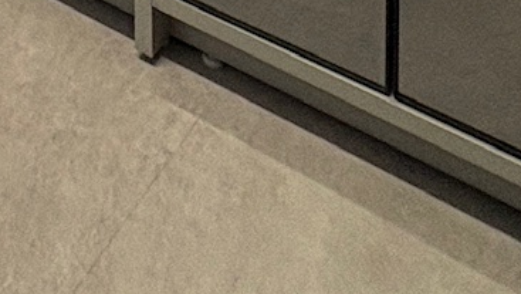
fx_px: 1175
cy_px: -747
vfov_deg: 9.1
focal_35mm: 85
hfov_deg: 22.2
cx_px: -169
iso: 160
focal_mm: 2.22
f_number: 2.2
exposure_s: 1/60
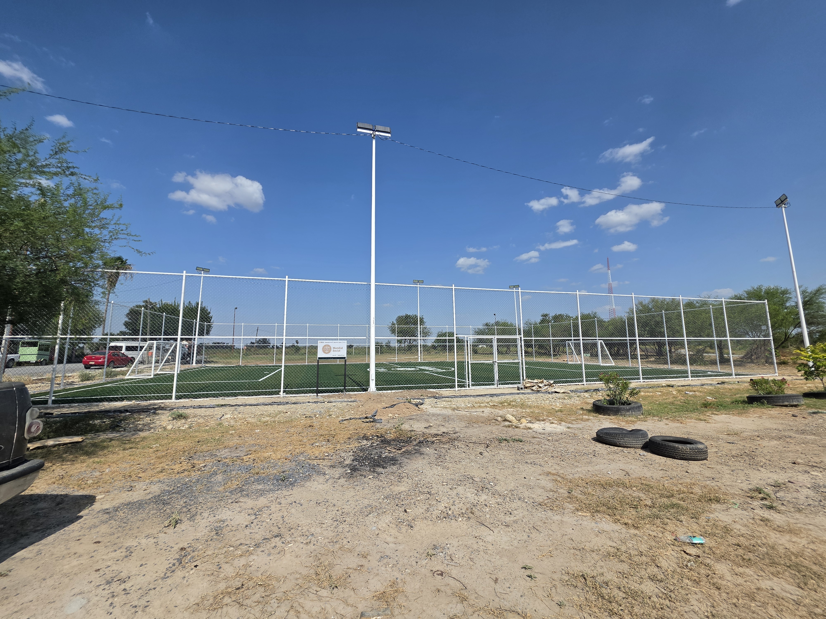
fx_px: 310
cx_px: 413
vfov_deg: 89.9
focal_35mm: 13
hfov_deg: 106.2
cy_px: 310
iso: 32
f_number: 1.9
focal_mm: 2.2
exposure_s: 1/2157
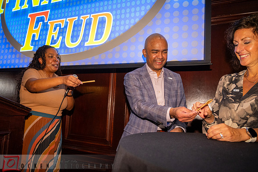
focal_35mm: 26
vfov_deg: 49.2
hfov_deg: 69.0
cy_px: 92
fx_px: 187
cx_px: 121
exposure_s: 1/80
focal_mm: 24
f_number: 4
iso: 2500
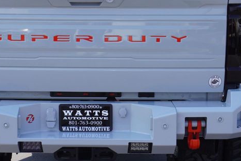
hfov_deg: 23.8
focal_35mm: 85
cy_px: 66
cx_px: 83
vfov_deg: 16.1
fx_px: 569
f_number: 9
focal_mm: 26
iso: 100
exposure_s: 1/125
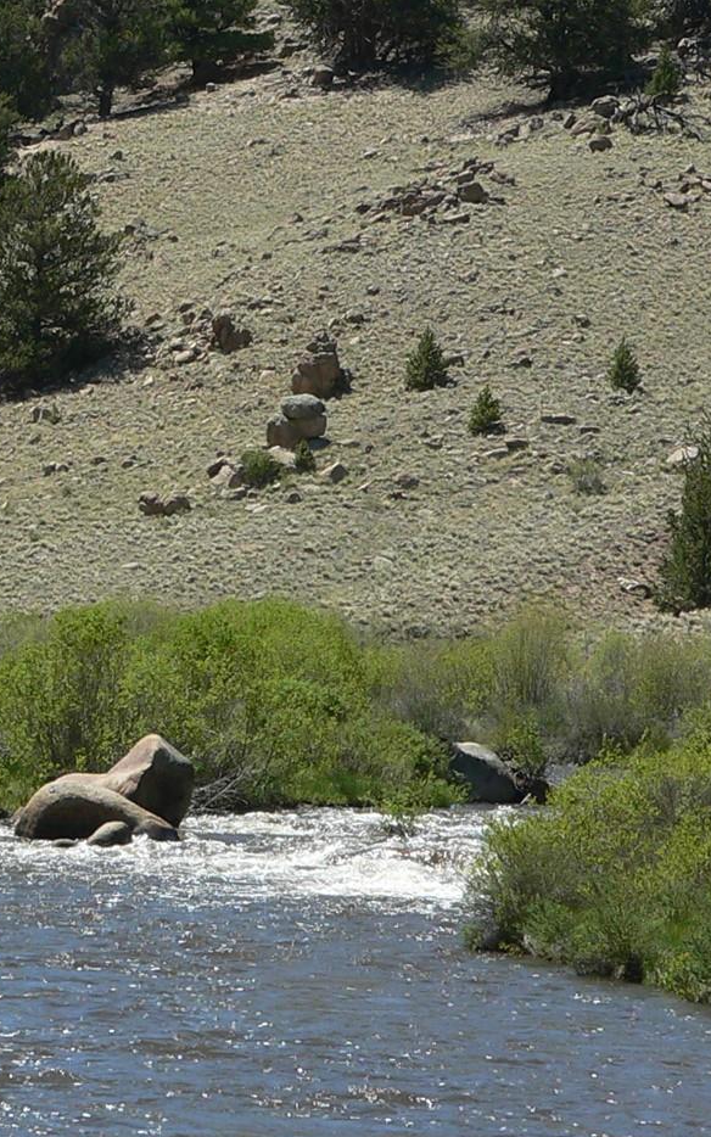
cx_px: 177
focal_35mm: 207
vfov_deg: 10.1
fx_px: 6416
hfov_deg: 6.3
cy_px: 708
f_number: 4
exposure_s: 1/400
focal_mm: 14.9
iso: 80
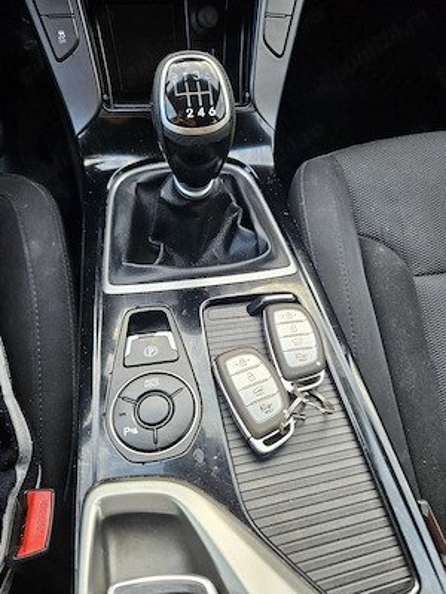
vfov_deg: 73.9
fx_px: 395
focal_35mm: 23
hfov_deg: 58.9
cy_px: 297
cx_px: 223
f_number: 1.8
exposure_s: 1/100
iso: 160
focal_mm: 5.4
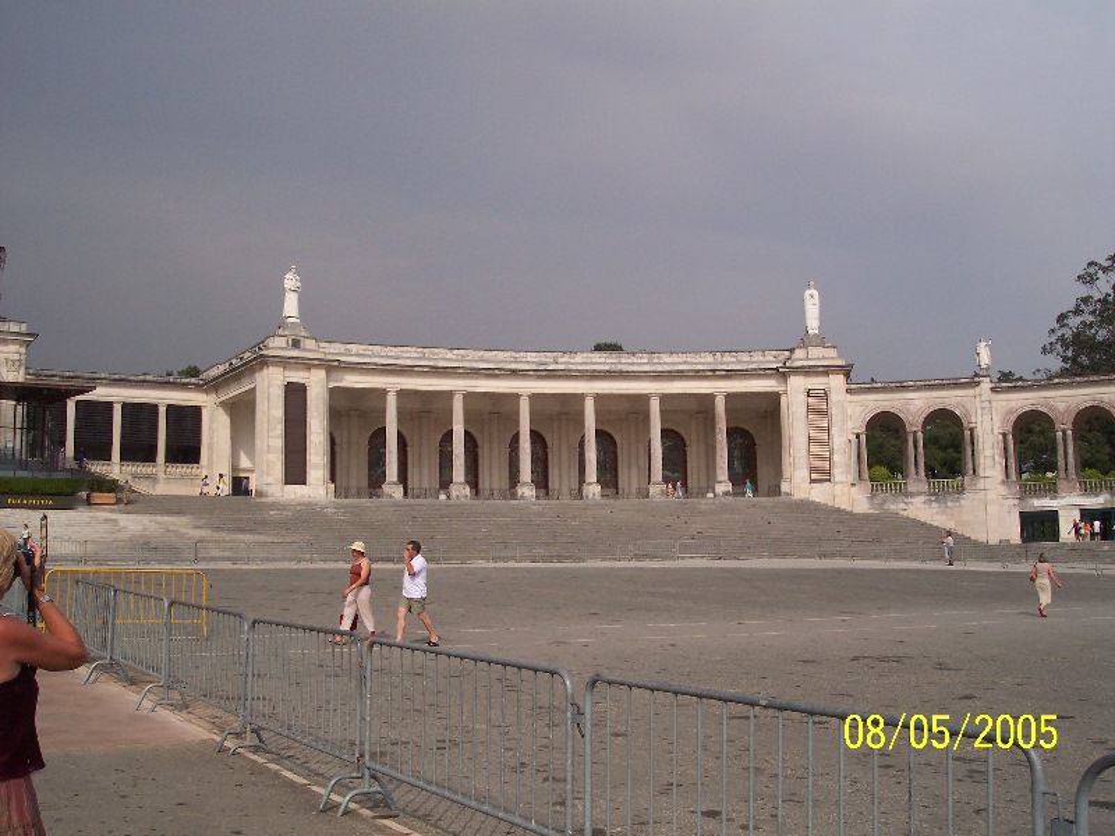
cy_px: 418
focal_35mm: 38
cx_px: 558
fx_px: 1224
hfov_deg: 49.0
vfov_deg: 37.7
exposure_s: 1/700
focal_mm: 8
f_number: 4.8
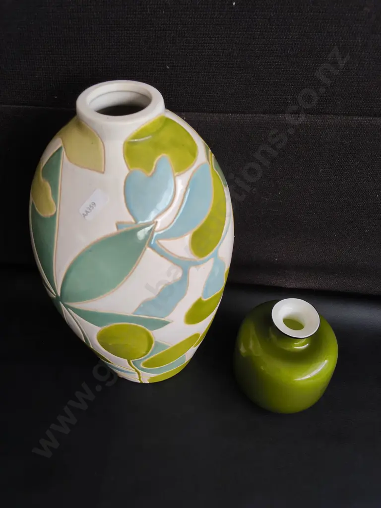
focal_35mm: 27
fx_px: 396
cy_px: 254
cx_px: 190
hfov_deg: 51.4
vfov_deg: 65.3
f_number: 2
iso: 32
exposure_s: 1/120
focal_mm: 2.87
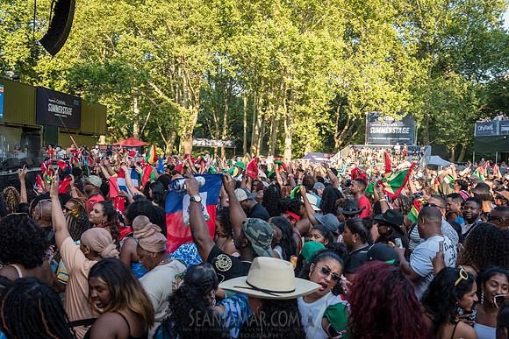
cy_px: 170
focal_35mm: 32
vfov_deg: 40.6
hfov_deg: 58.1
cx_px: 254
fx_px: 459
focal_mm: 32
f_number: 4
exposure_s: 1/800
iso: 1000
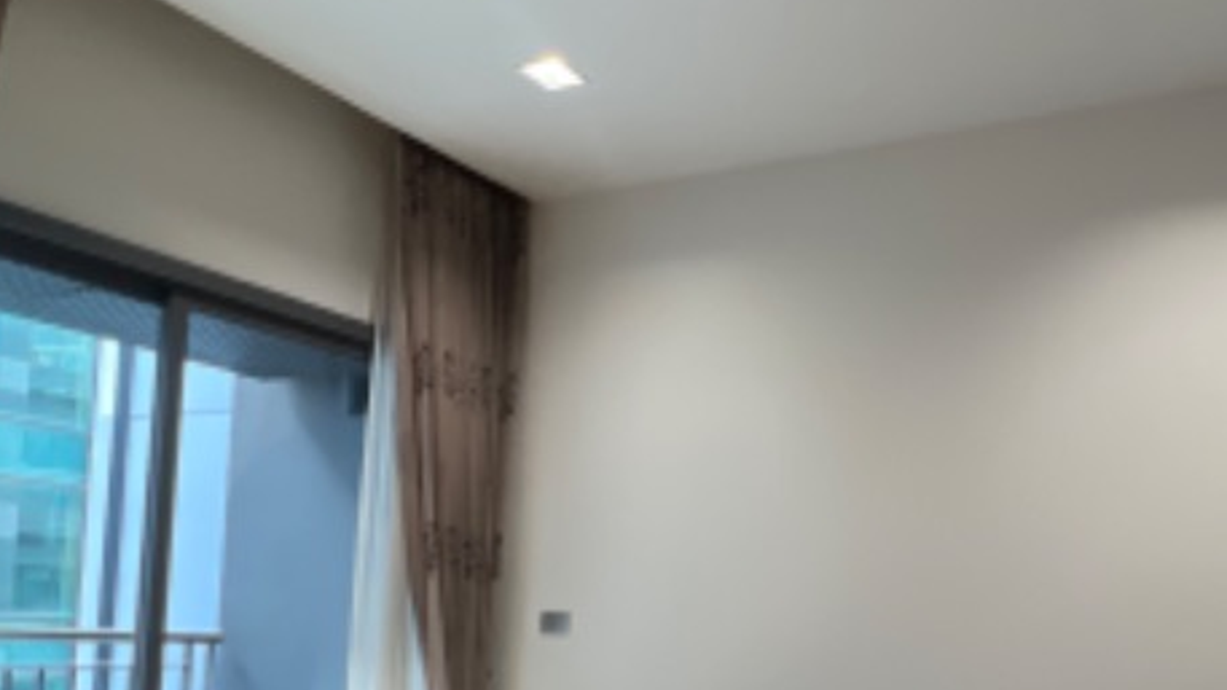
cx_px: 881
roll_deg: -1.6
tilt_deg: +4.0
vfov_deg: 36.1
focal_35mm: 31
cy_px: 580
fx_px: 1009
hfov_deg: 60.1
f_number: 1.8
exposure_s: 1/50
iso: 320
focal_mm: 1.57
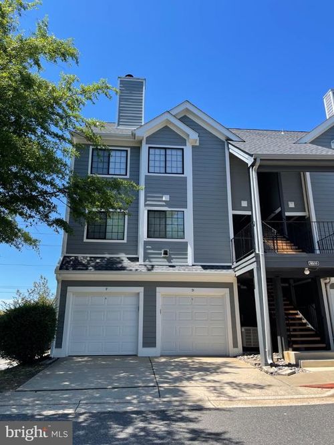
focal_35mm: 26
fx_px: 335
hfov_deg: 53.0
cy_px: 222
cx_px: 167
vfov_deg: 67.3
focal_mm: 4.2
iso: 32
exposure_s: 1/1490
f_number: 1.6
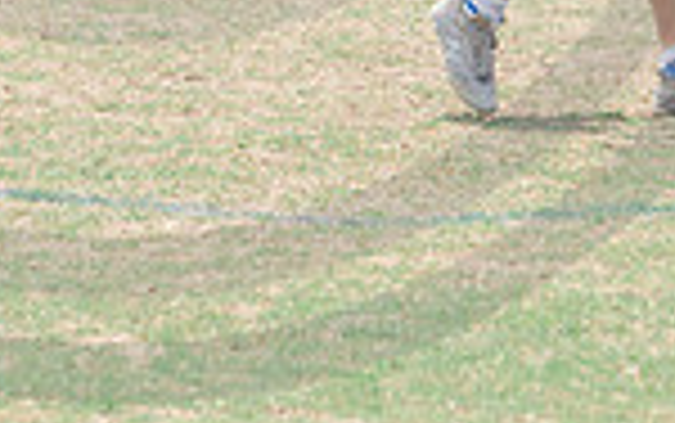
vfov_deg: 2.0
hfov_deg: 3.2
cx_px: 415
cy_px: -321
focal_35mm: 653
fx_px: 12022
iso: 400
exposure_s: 1/1600
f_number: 5
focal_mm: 135
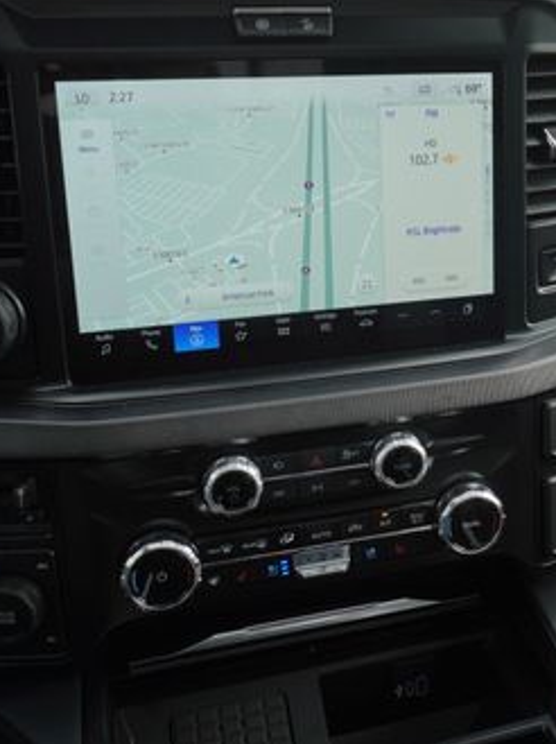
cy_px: 267
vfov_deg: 41.7
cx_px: 470
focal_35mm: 45
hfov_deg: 31.0
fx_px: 966
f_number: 5
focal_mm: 16
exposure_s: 1/100
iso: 100
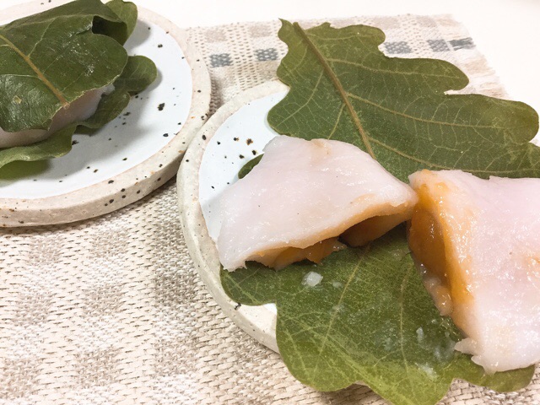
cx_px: 270
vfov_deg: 45.4
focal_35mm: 31
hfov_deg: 58.4
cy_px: 202
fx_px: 484
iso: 64
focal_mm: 3.3
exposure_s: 1/30
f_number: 2.4
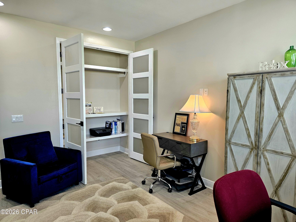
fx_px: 197
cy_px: 111
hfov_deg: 73.9
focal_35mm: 23
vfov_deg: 58.9
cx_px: 148
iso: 160
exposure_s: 1/120
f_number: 1.7
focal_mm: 6.3
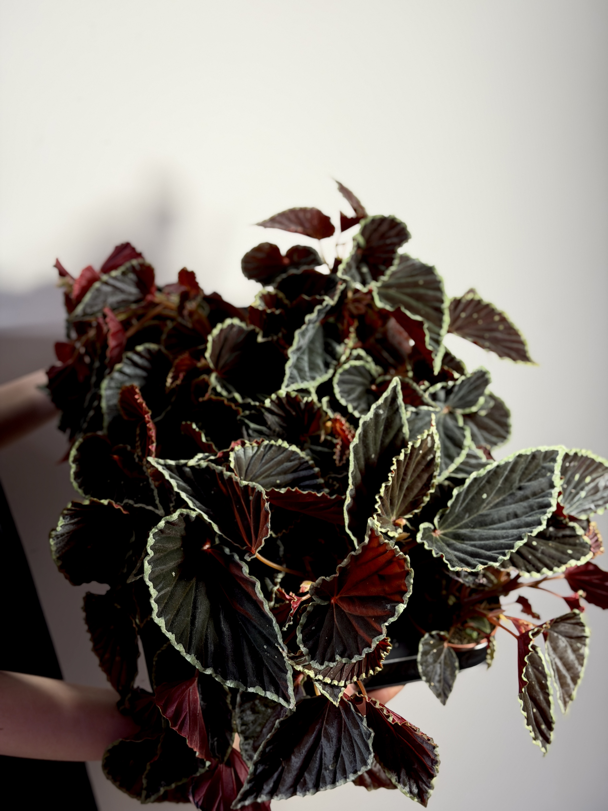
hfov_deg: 30.3
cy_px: 406
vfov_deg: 39.7
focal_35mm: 48
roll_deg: +1.4
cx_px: 304
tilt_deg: -16.7
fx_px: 1124
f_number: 1.78
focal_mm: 6.76
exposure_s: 1/121
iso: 100
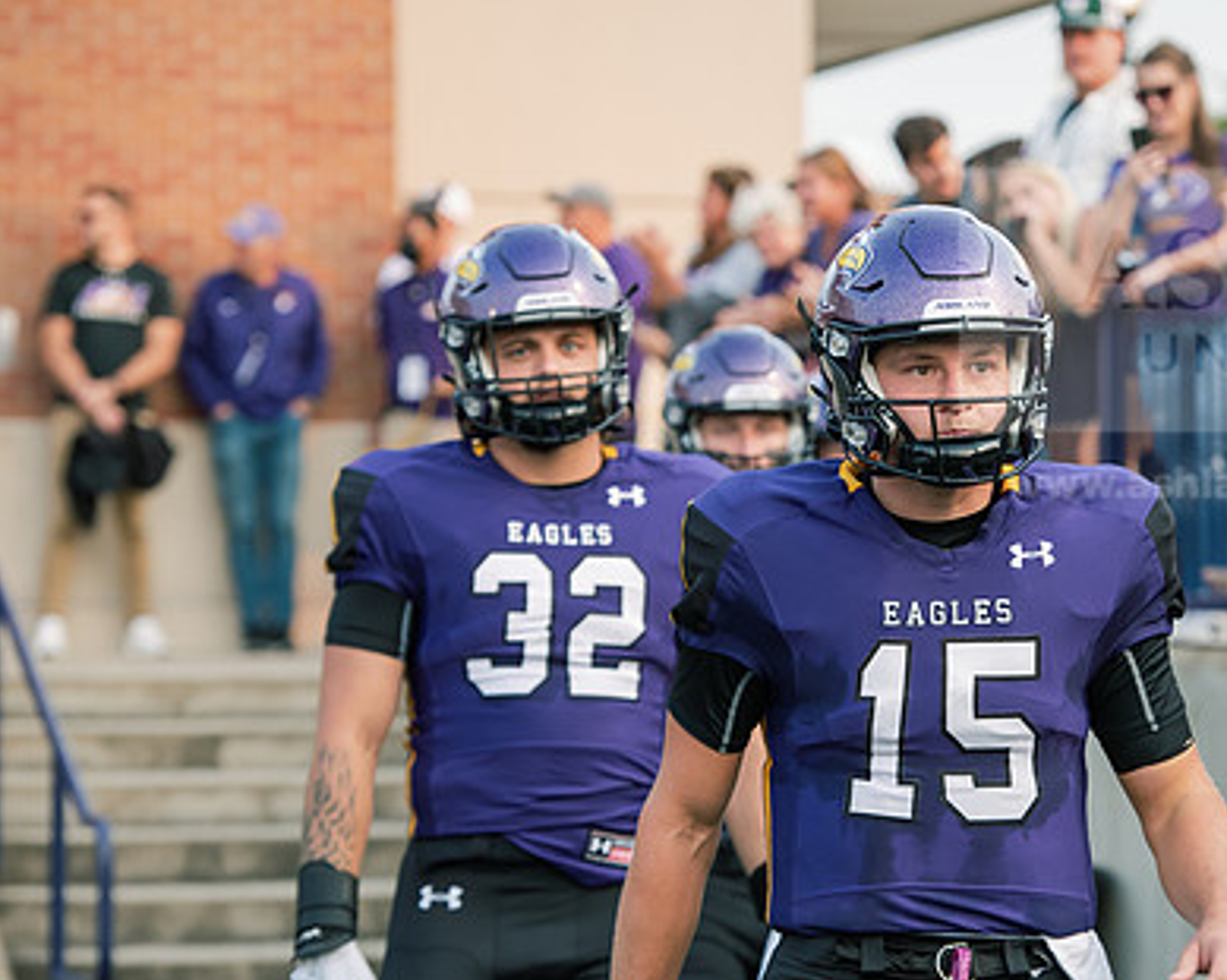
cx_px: 864
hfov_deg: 11.5
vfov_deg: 9.2
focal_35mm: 168
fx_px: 6099
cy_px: 550
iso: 800
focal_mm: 120
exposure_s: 1/400
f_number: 4.5
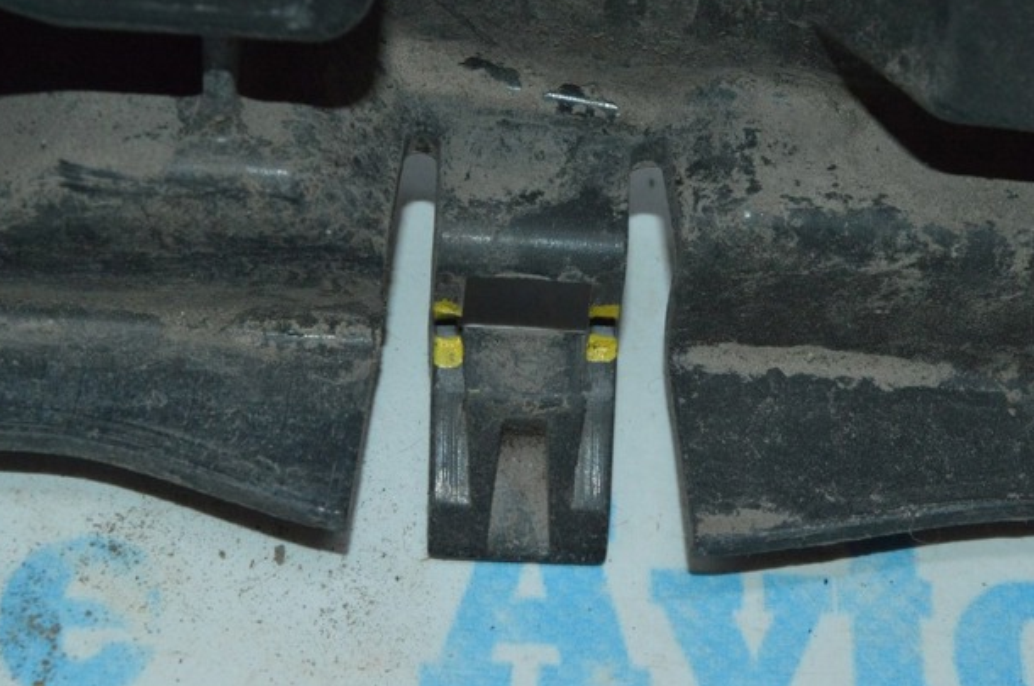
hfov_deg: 23.5
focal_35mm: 87
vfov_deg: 15.7
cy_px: 333
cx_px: 519
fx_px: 2482
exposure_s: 1/200
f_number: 16
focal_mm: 55
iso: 4000
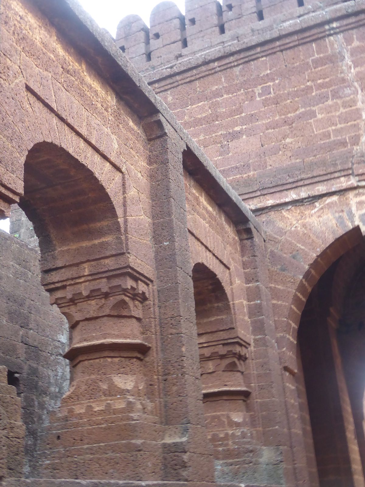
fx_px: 689
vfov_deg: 38.9
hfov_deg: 29.7
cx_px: 182
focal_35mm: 49
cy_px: 244
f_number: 4
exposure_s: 1/13
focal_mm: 8.4
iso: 400
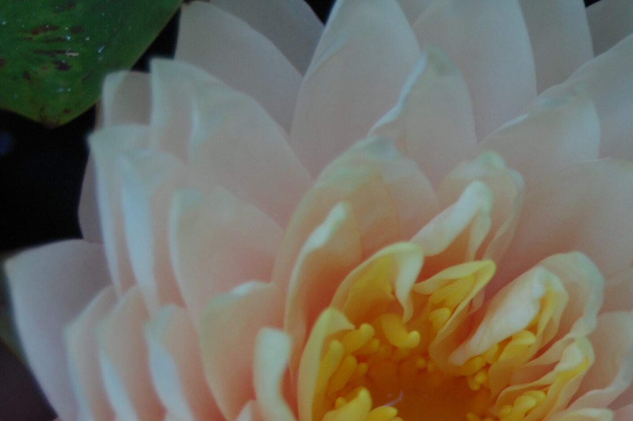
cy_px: 361
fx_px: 2301
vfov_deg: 10.4
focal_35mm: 131
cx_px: 514
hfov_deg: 15.6
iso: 450
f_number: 5.6
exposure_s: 1/125
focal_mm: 48
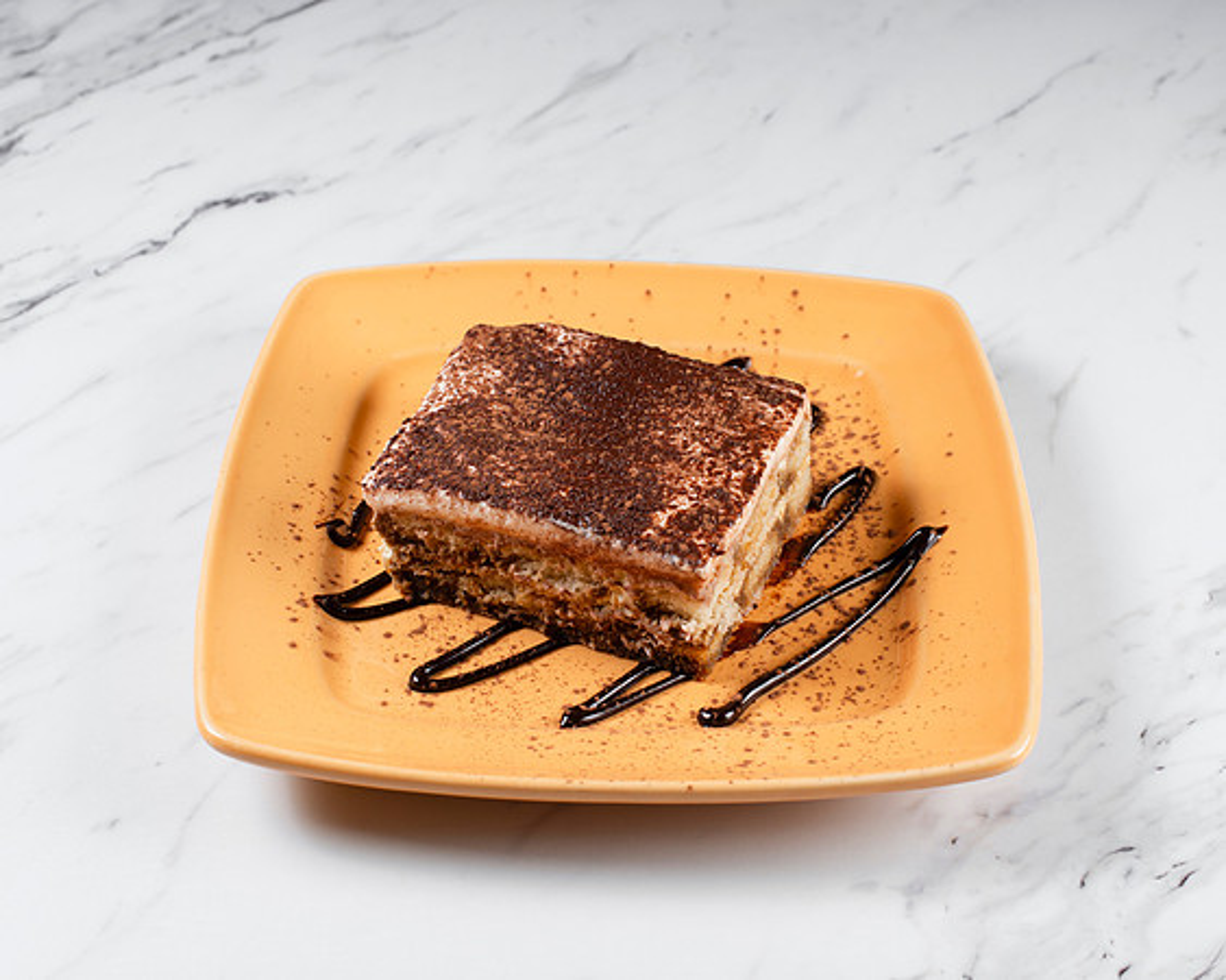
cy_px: 486
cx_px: 642
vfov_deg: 25.8
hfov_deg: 31.9
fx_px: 2142
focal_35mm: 59
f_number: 9
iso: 200
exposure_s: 1/200
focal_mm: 50
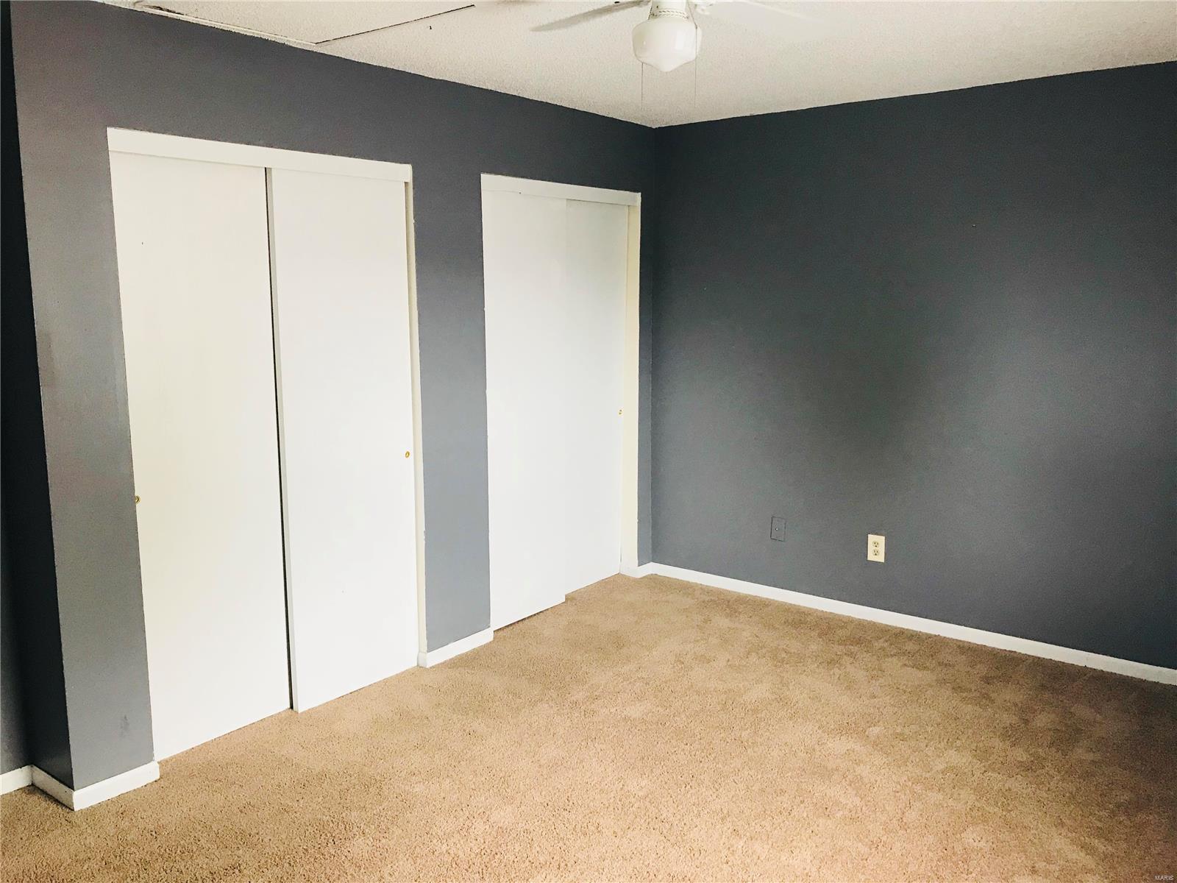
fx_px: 952
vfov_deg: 49.7
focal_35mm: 28
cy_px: 442
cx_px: 588
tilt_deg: -9.4
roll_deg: +0.6
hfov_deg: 63.4
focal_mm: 3.99
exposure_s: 1/17
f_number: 1.8
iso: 40
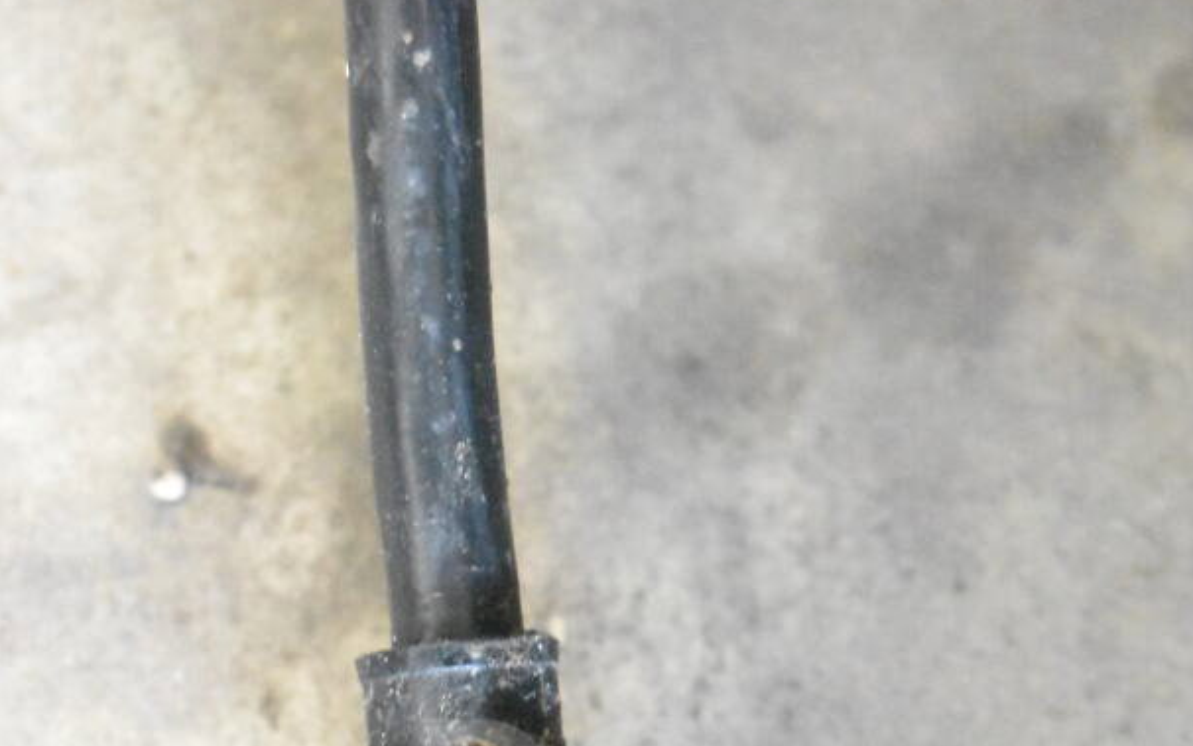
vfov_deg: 10.2
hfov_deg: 16.5
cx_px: 596
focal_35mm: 127
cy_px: 874
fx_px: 4122
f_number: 5.6
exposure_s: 1/80
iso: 25600
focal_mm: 55
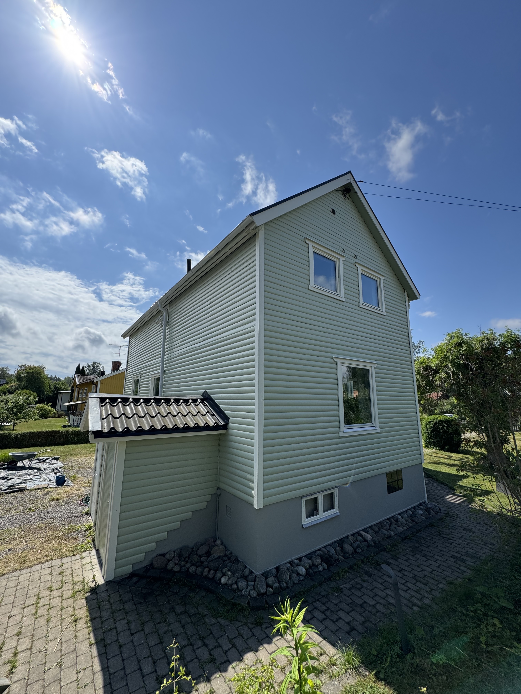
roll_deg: -0.1
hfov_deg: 85.7
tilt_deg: +11.8
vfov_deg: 102.1
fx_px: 281
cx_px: 260
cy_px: 347
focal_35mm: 14
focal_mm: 2.22
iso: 50
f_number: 2.2
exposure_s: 1/2028
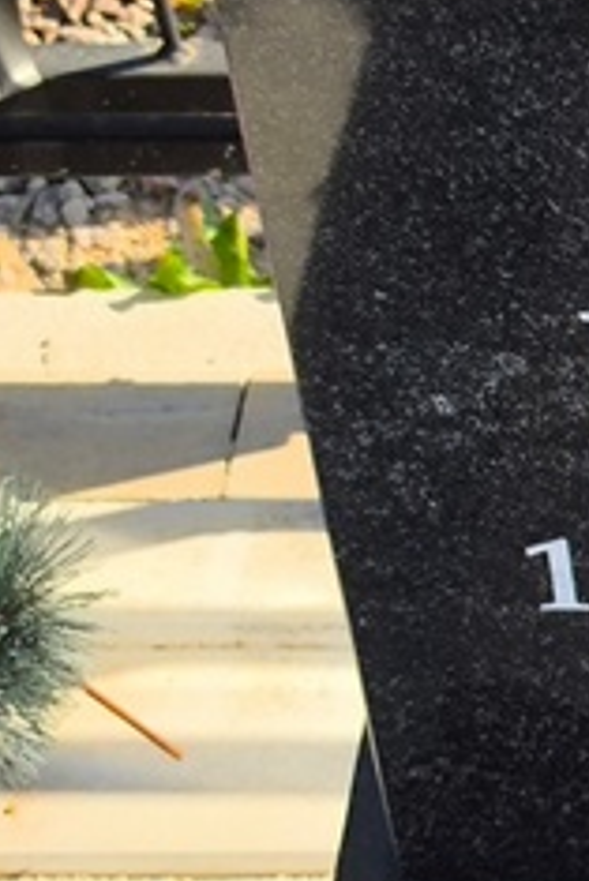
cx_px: 1161
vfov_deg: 11.6
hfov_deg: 7.5
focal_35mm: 177
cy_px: 225
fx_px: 4337
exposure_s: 1/690
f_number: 1.7
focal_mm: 4.71
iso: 50
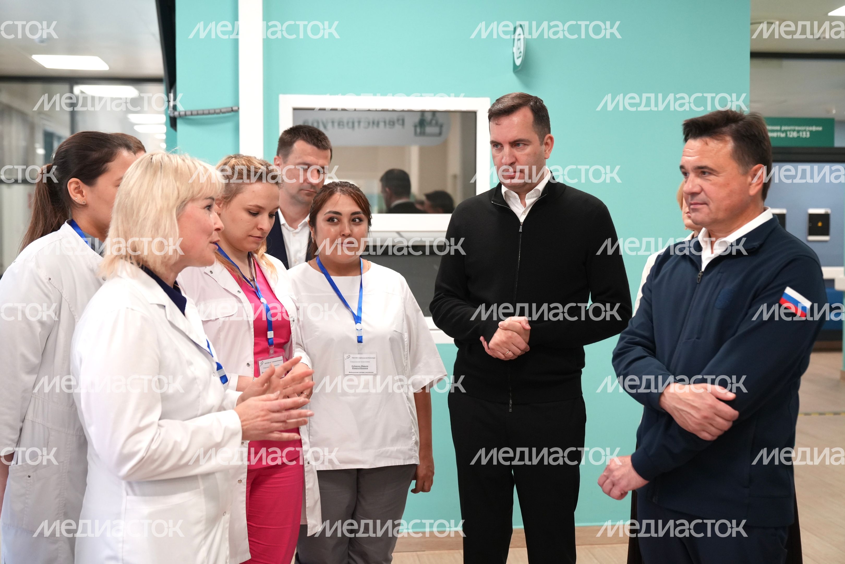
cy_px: 282
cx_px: 422
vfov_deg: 30.5
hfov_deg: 44.5
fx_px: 1033
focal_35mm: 44
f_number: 3.5
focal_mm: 44
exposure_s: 1/200
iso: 2000
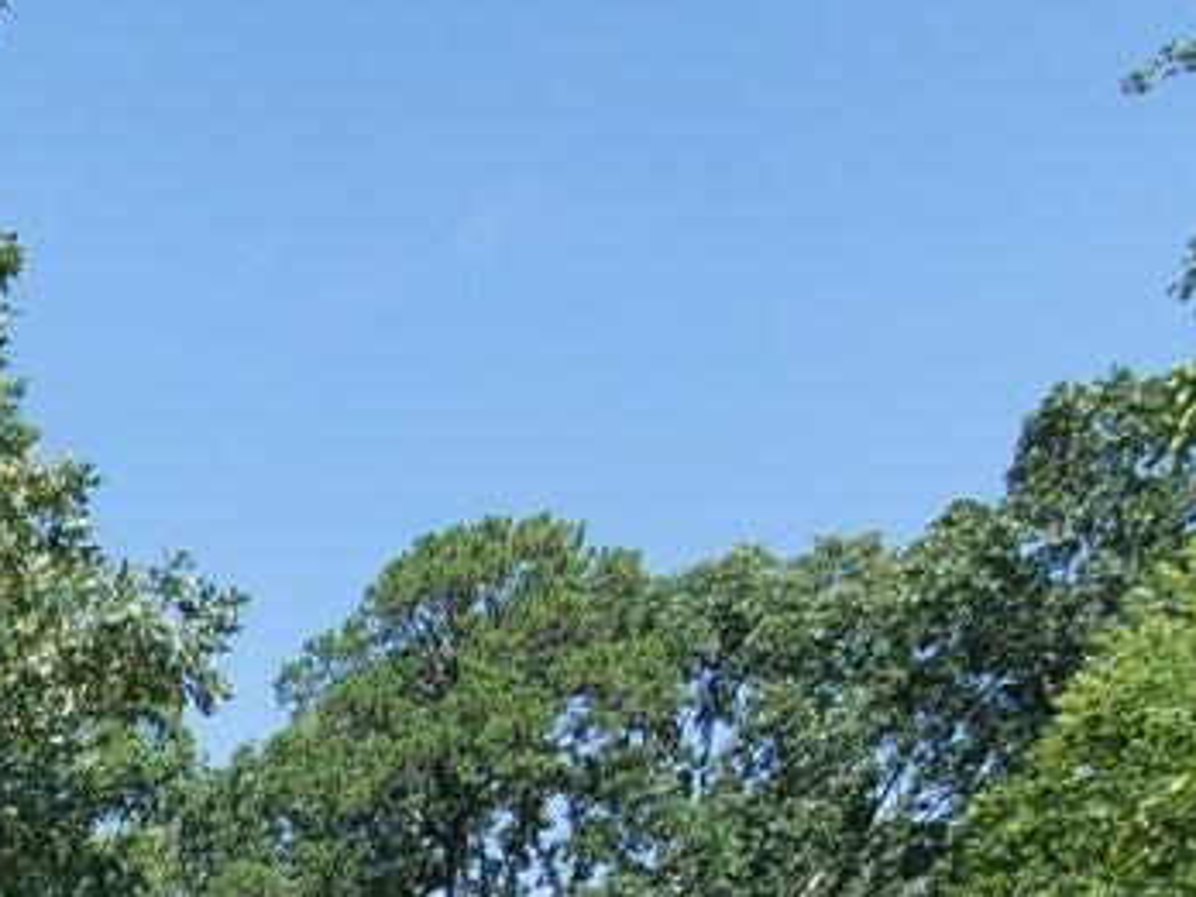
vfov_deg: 21.4
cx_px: -442
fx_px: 1762
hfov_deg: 28.8
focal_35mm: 51
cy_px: 1509
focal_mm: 1.8
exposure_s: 1/659
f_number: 2.2
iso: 50
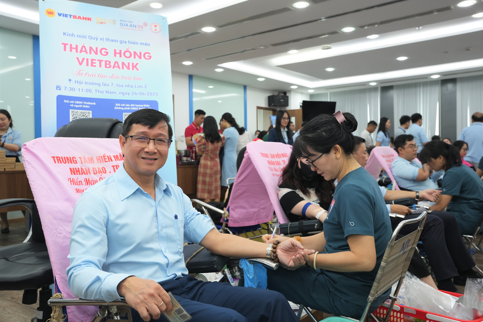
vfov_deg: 42.0
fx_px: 420
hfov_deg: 59.8
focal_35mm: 31
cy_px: 161
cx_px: 242
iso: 1000
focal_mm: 31.3
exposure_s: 1/80
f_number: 5.6
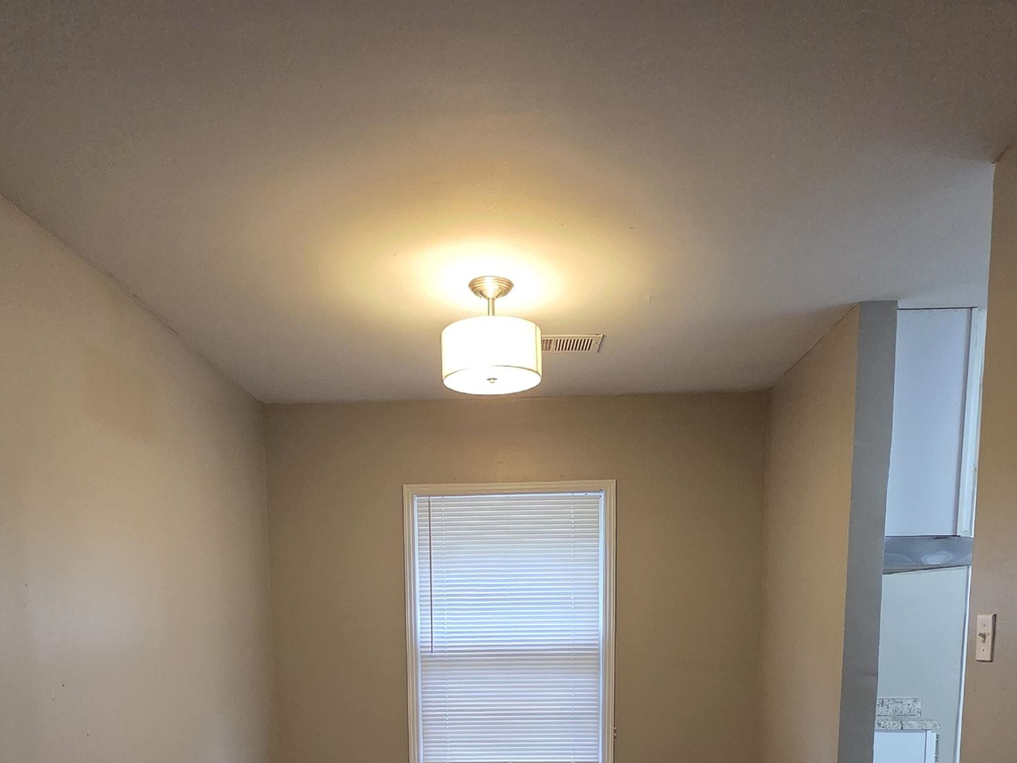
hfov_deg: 69.3
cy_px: 732
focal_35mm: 25
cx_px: 481
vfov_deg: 47.3
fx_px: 735
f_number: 2.2
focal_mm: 2.2
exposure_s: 1/60
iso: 640
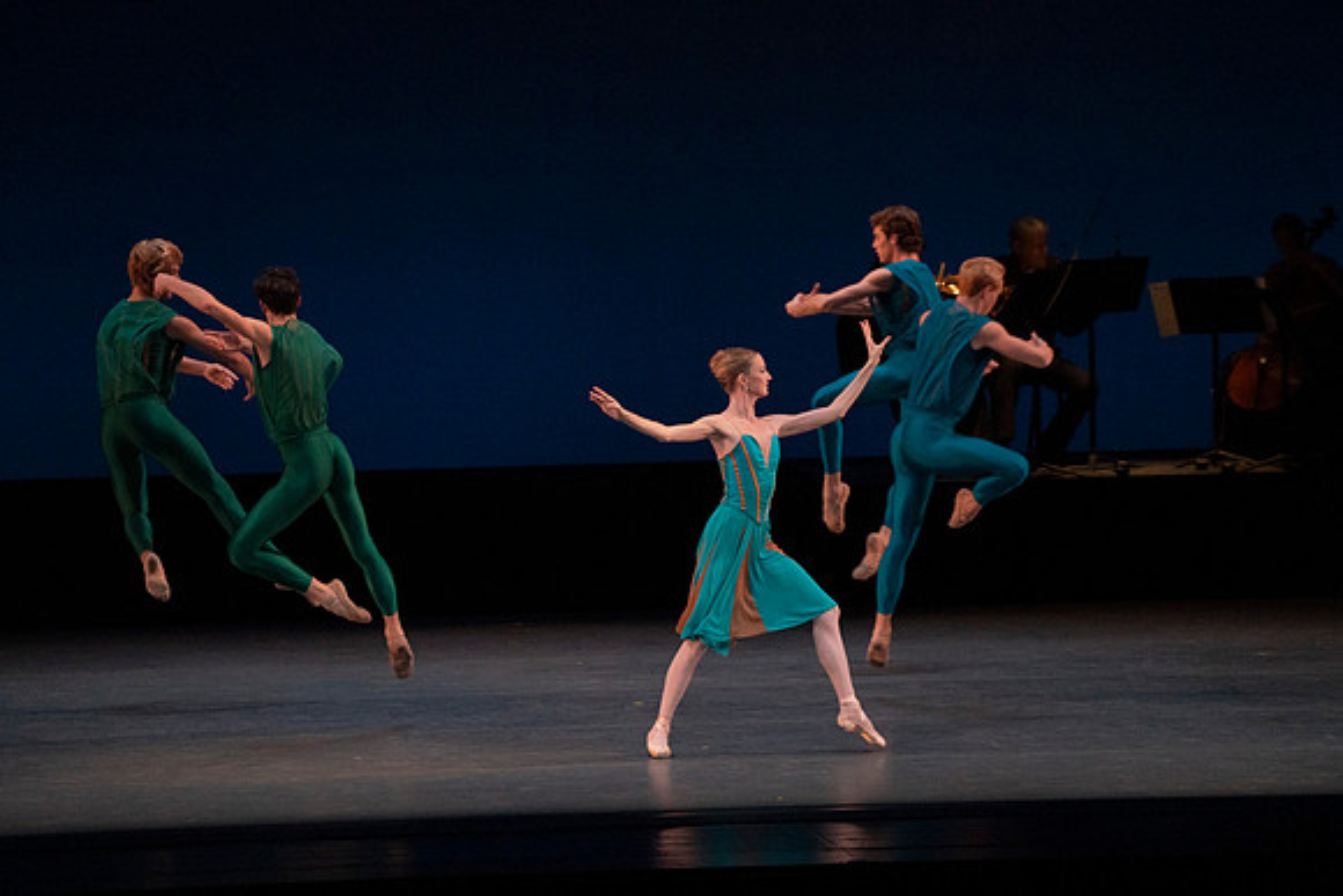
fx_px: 8880
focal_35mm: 238
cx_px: 672
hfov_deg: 8.6
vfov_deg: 5.8
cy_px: 448
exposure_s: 1/400
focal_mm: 238
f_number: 7.1
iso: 8000
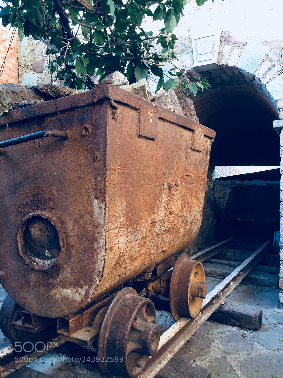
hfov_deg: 48.2
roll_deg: -1.4
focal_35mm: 29
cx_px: 142
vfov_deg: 61.7
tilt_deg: -0.1
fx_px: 316
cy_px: 189
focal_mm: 4.15
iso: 50
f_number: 2.2
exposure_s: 1/30
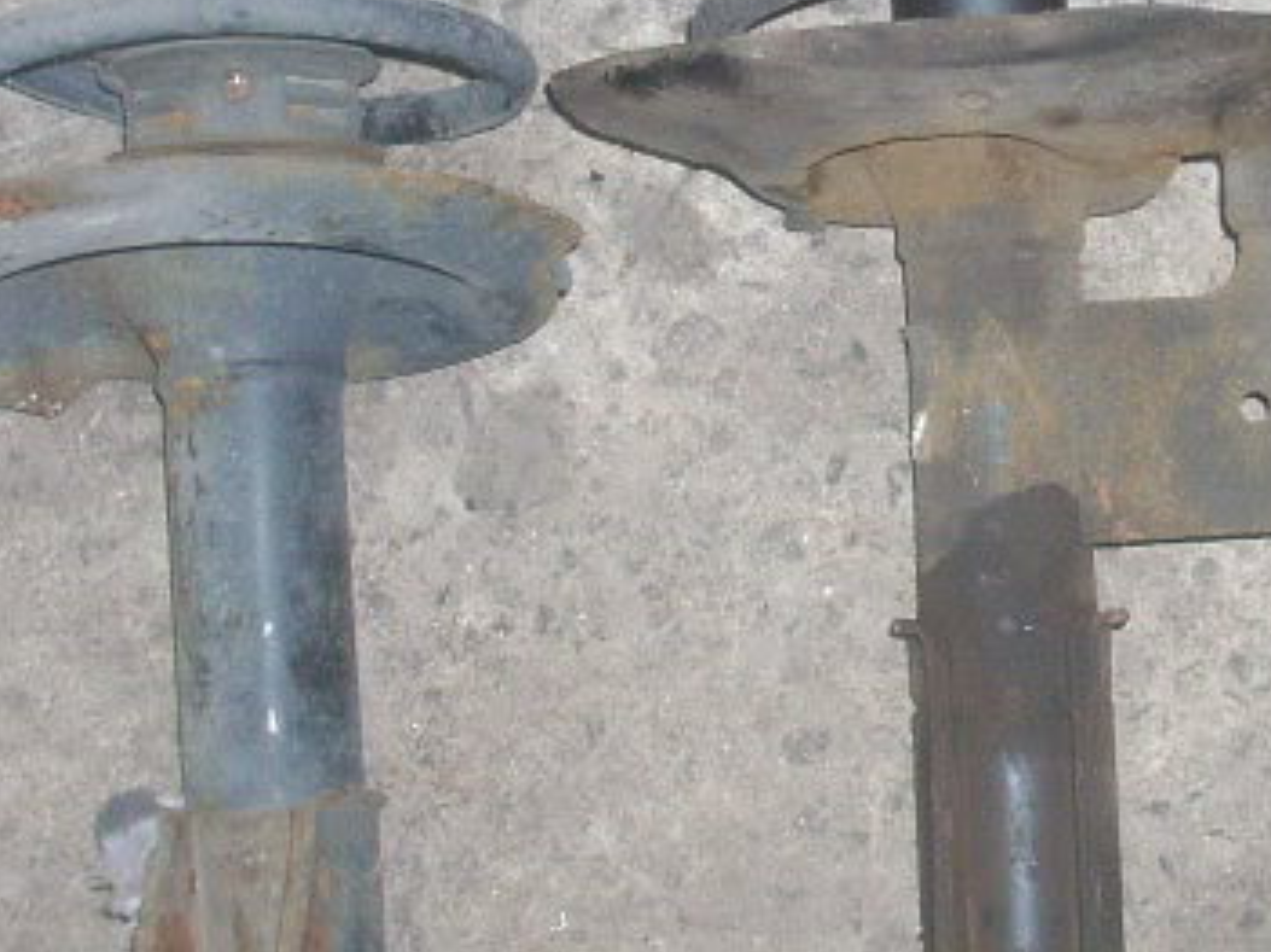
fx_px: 3964
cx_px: 981
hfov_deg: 18.1
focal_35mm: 108
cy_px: 58
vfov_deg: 13.6
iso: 200
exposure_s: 1/60
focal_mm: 6.2
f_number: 2.8
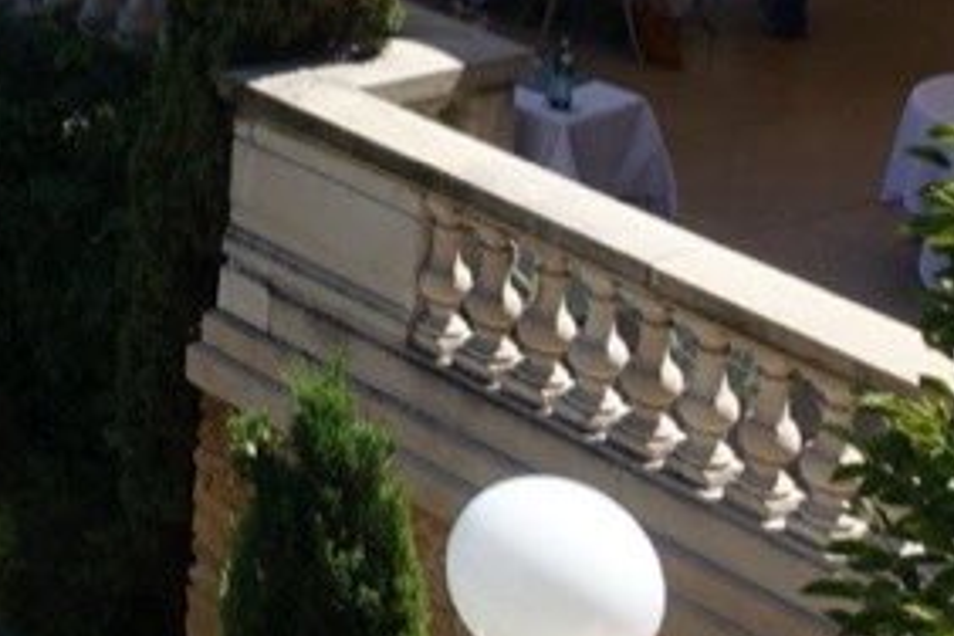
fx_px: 3153
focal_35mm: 119
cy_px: -626
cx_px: -1150
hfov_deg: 13.7
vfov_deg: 10.6
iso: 125
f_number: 5.6
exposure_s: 1/400
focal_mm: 8.84
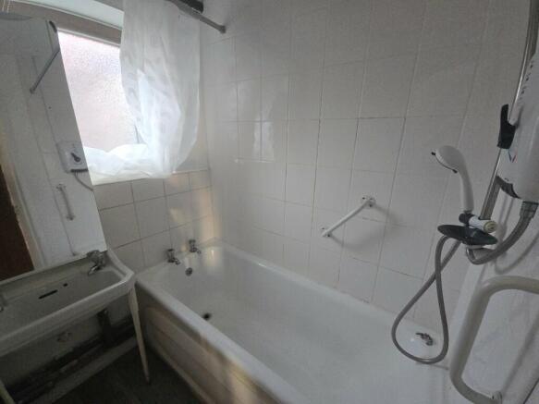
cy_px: 202
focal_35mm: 13
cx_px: 270
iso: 160
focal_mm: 2.2
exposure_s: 1/50
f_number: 2.2
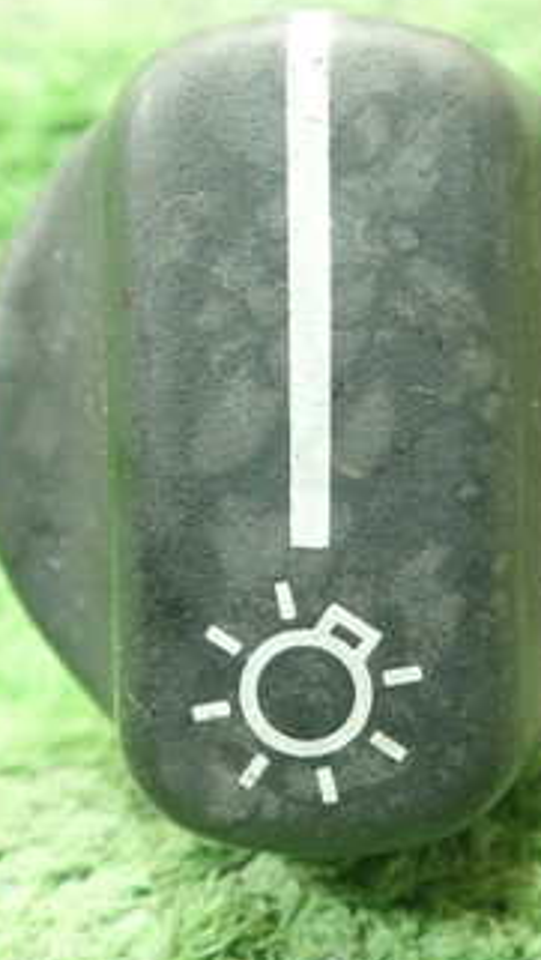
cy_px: 481
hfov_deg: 19.7
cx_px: 383
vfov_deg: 34.3
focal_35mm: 61
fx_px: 1553
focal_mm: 5.5
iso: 800
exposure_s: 1/80
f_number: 2.3
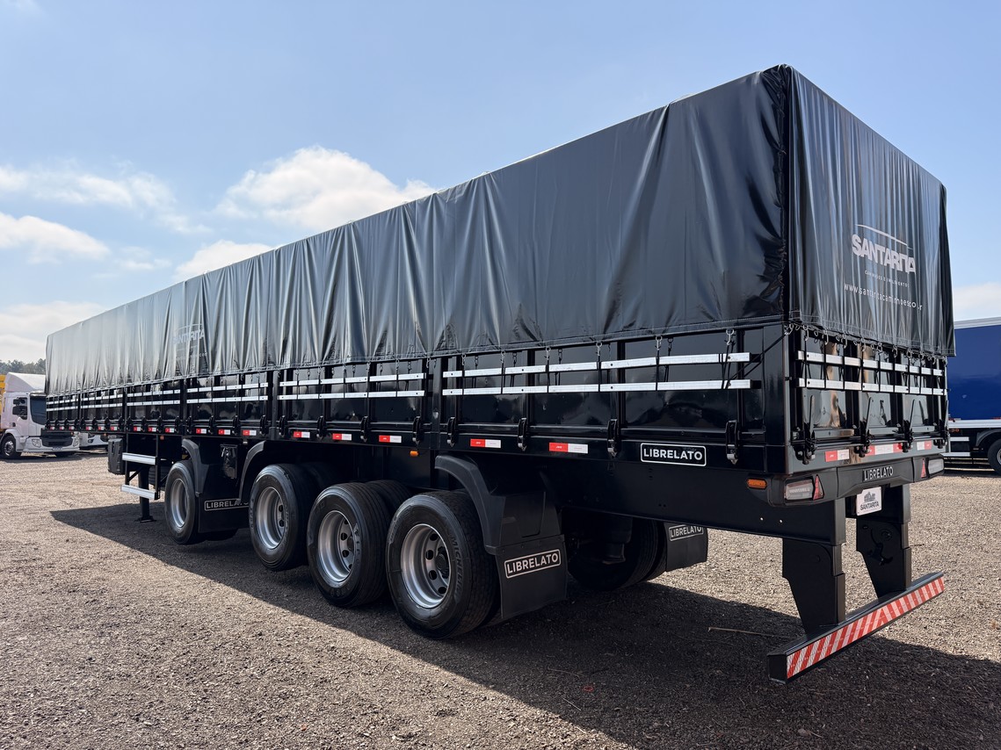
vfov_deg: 56.8
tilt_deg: +3.4
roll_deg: -0.3
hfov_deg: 71.6
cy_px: 375
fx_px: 694
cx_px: 500
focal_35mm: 24
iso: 125
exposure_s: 1/4673
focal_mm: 6.76
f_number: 1.78
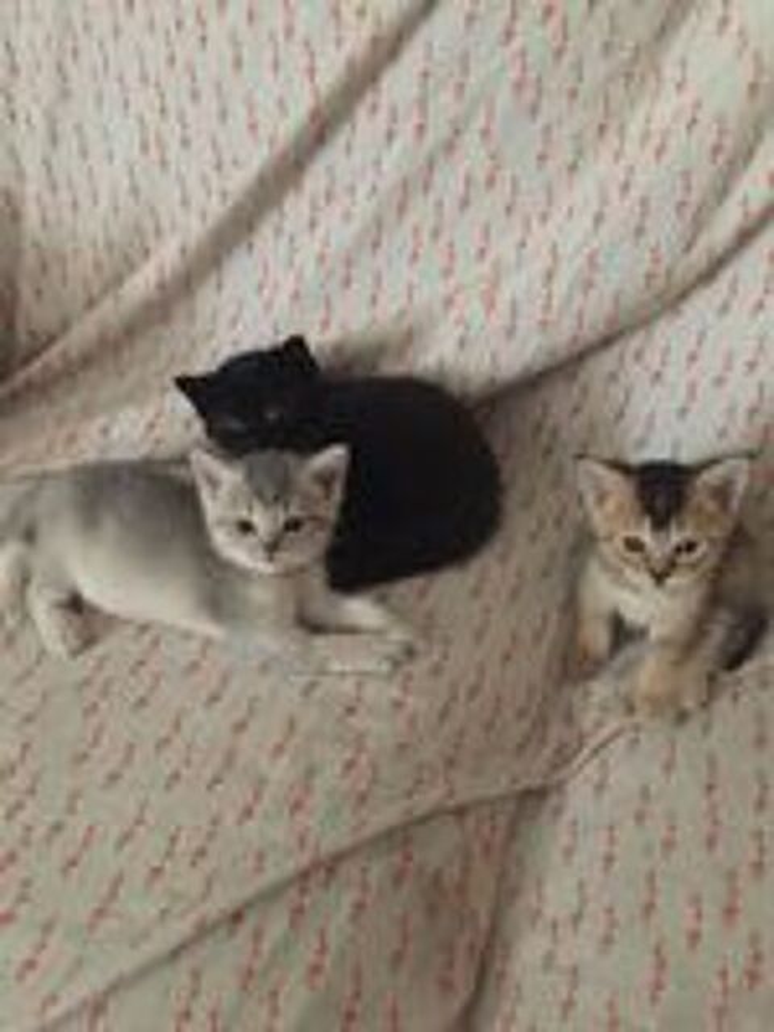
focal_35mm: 29
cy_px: 516
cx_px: 387
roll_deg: +4.0
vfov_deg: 61.7
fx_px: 865
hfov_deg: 48.2
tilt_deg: -41.0
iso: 640
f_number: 2.2
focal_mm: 4.15
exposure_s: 1/17
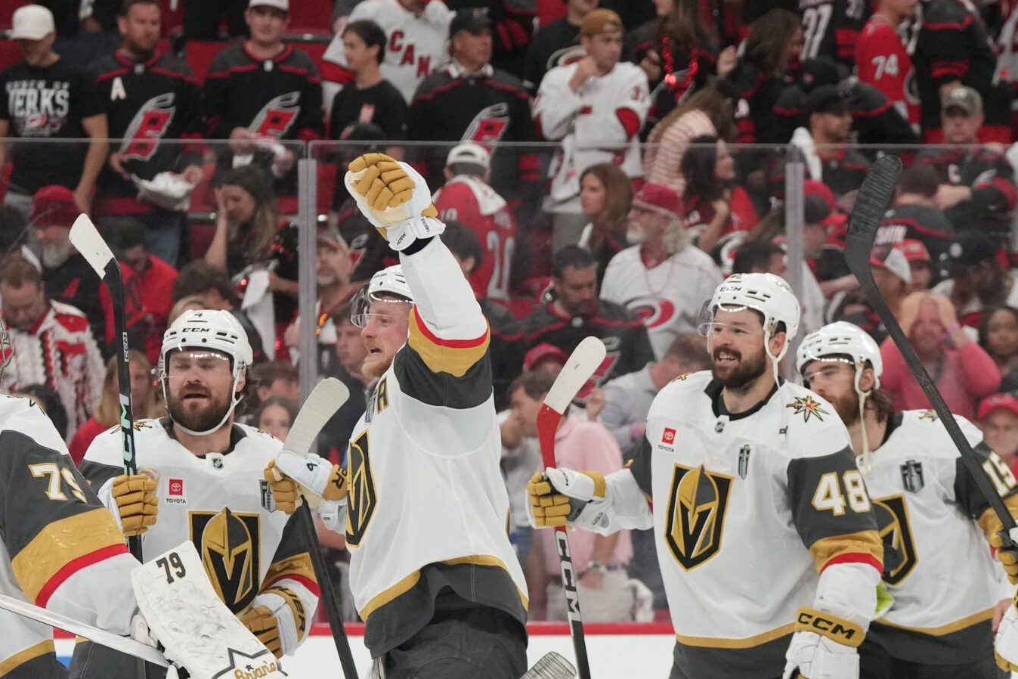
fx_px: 5372
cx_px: 611
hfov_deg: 10.8
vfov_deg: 7.2
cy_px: 540
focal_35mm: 190
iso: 4000
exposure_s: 1/2000
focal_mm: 100
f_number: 4
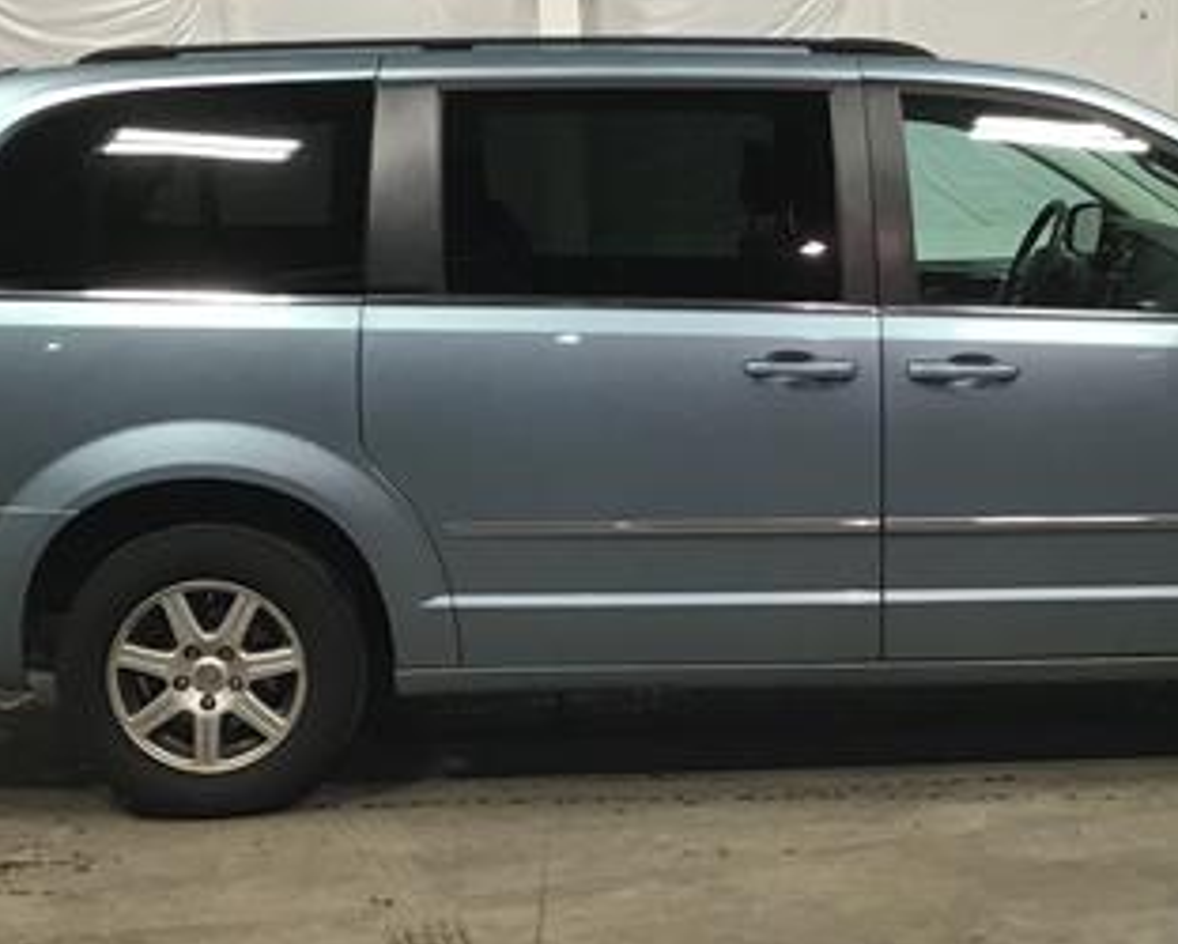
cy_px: 412
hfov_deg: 30.4
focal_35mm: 62
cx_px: 714
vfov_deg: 24.6
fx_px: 2163
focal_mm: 3.3
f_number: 2.4
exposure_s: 1/30
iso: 64
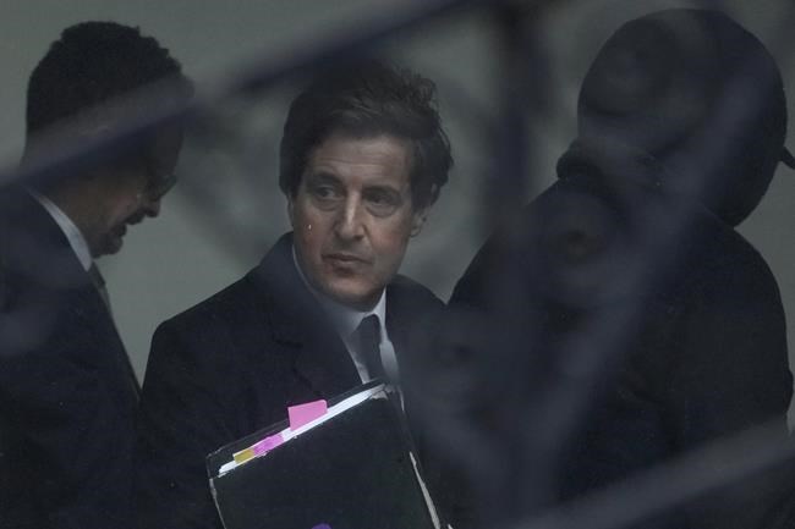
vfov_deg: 6.9
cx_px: 398
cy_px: 264
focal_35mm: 200
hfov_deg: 10.3
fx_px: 4415
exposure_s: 1/1000
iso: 1250
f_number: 2.8
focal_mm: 200
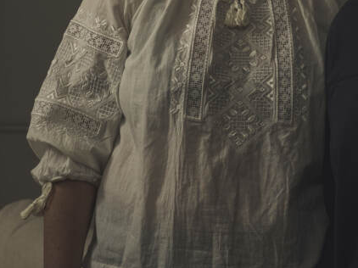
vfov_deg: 8.7
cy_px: -14
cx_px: 351
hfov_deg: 11.5
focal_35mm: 170
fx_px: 1757
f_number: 6.3
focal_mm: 90
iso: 400
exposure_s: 1/800
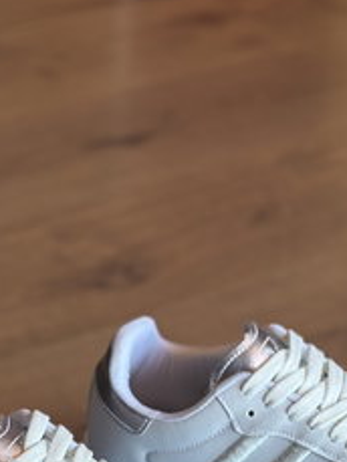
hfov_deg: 12.3
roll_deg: -2.6
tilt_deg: -35.4
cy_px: 507
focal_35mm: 121
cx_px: 157
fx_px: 1616
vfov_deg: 15.8
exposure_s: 1/50
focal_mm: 5.96
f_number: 1.6
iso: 40
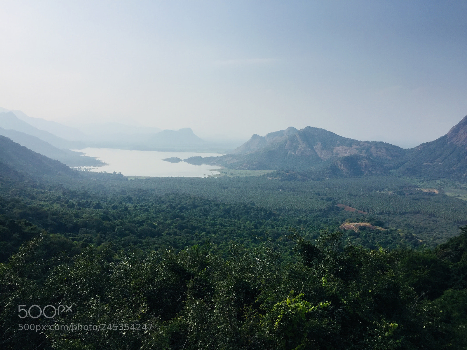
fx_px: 391
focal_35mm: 29
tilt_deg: -5.3
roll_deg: -2.4
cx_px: 234
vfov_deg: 48.2
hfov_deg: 61.7
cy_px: 175
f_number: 2.2
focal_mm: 4.15
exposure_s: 1/2326
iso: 32
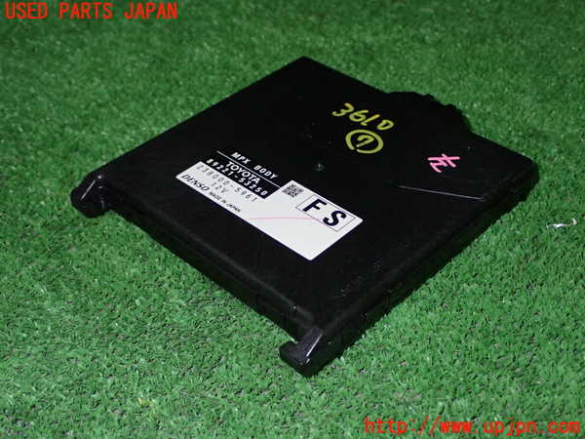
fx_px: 845
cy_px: 220
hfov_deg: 38.2
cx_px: 292
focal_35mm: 50
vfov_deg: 29.1
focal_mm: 9.01
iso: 500
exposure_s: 1/50
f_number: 9
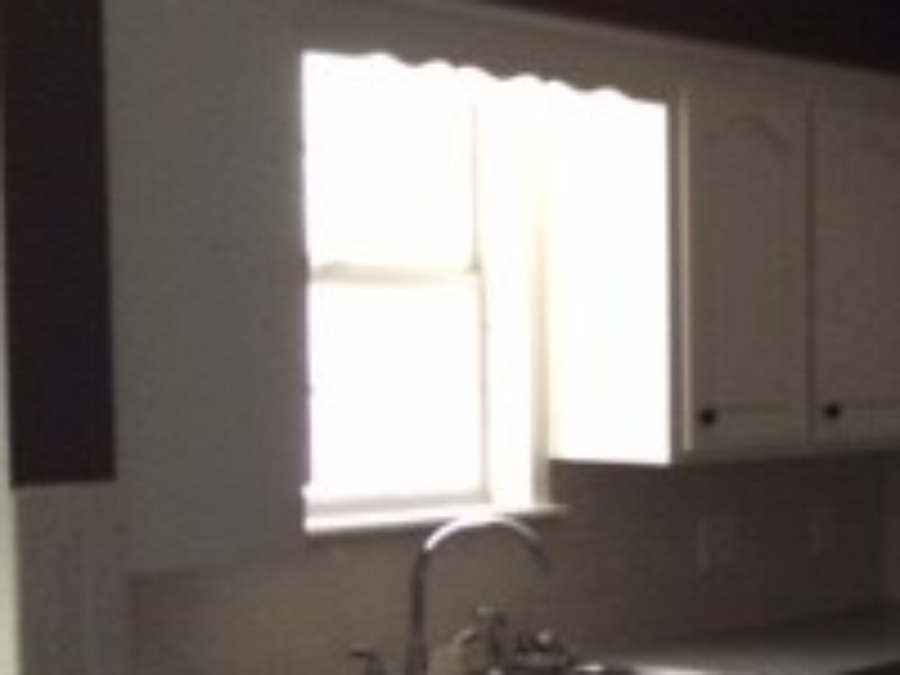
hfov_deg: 18.7
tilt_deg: -5.9
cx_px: 1341
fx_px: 2418
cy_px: 554
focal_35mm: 93
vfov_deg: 15.8
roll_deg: -0.1
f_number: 2.2
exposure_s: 1/15
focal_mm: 4.15
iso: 320
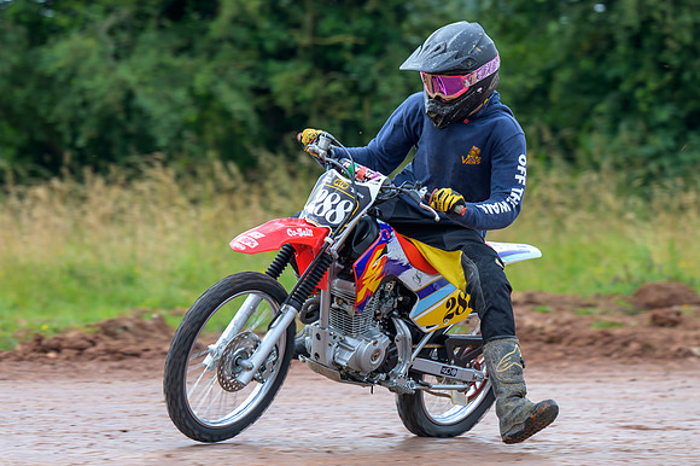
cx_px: 262
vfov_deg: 4.4
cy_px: 224
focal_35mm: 309
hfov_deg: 6.7
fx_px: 6009
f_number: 4
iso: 140
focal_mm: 165
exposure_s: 1/320
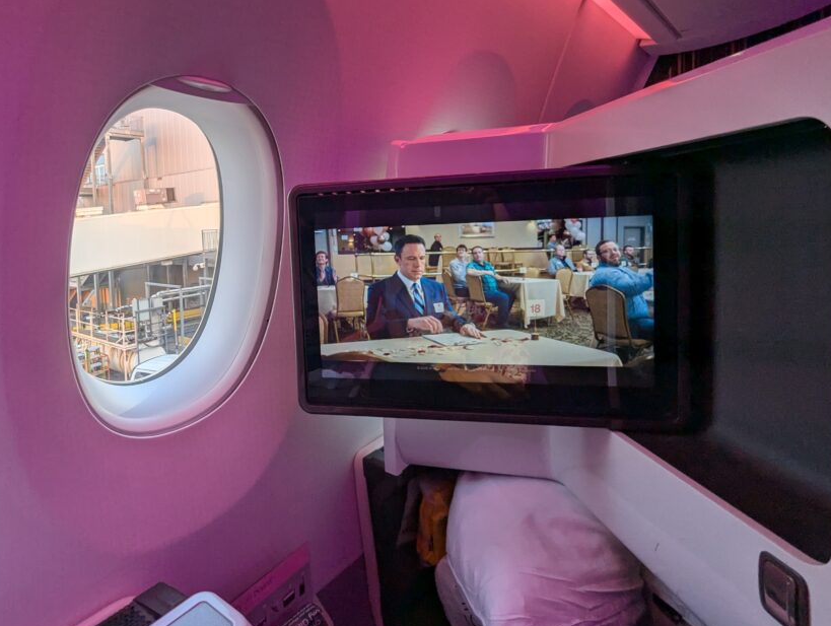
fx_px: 481
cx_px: 320
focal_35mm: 20
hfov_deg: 80.4
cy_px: 244
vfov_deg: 65.4
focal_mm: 2.35
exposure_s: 1/95
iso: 83
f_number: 2.2
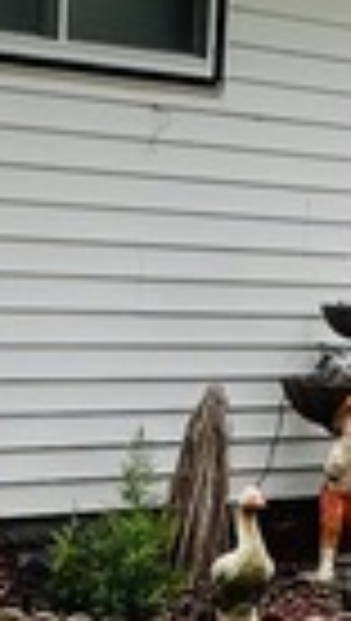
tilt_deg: -16.0
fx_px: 1830
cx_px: 108
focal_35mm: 111
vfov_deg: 17.9
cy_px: 828
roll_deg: -1.4
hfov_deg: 10.9
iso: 32
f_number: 1.8
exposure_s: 1/340
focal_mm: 1.57
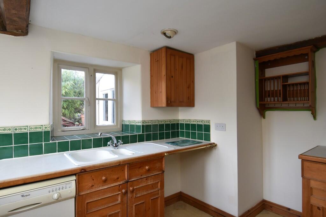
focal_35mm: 18
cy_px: 108
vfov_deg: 67.4
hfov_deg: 90.0
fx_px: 163
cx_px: 163
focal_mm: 12
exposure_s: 1/160
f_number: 4.5
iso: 800
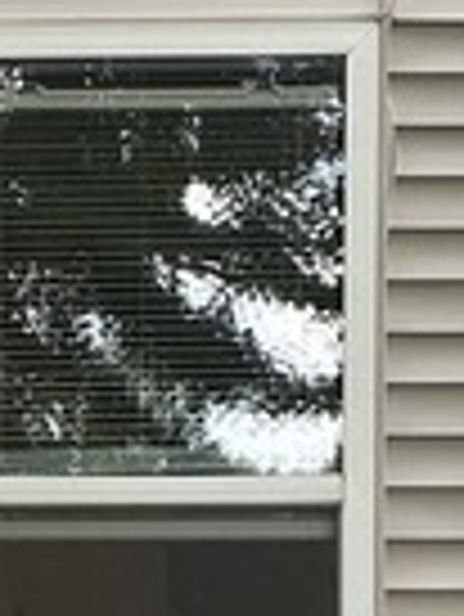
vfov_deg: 17.0
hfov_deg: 13.2
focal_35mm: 110
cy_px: 746
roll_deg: -1.6
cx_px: -59
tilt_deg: +0.6
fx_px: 1963
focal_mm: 2.22
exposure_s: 1/259
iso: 40
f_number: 2.2
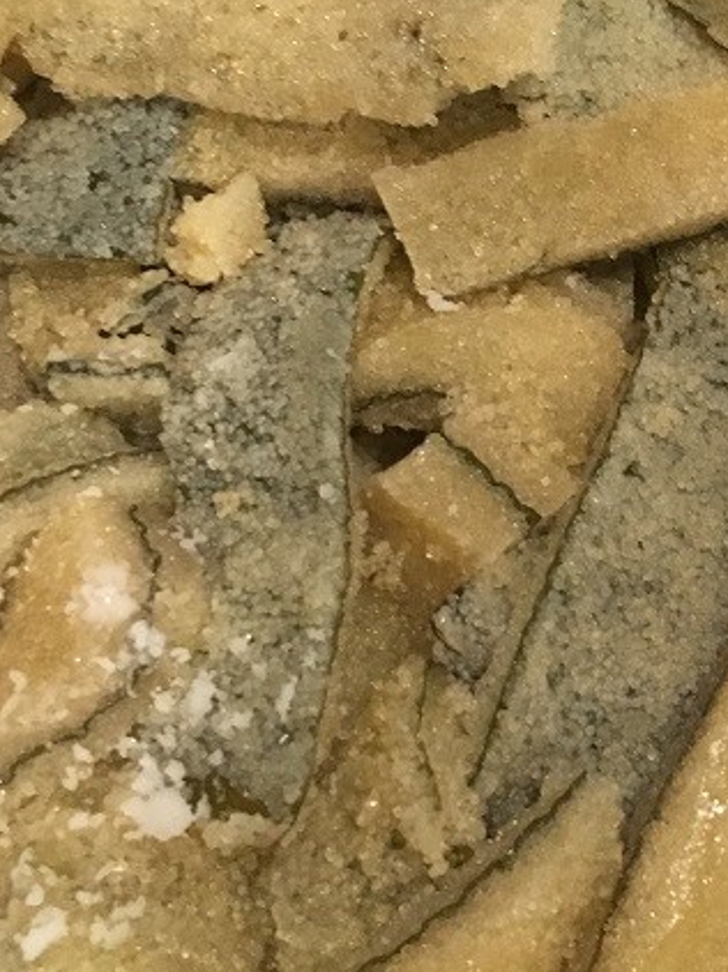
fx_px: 1544
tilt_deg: -63.5
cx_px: 636
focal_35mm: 55
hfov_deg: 25.8
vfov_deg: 34.5
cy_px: 288
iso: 250
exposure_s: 1/15
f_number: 2.2
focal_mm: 4.15
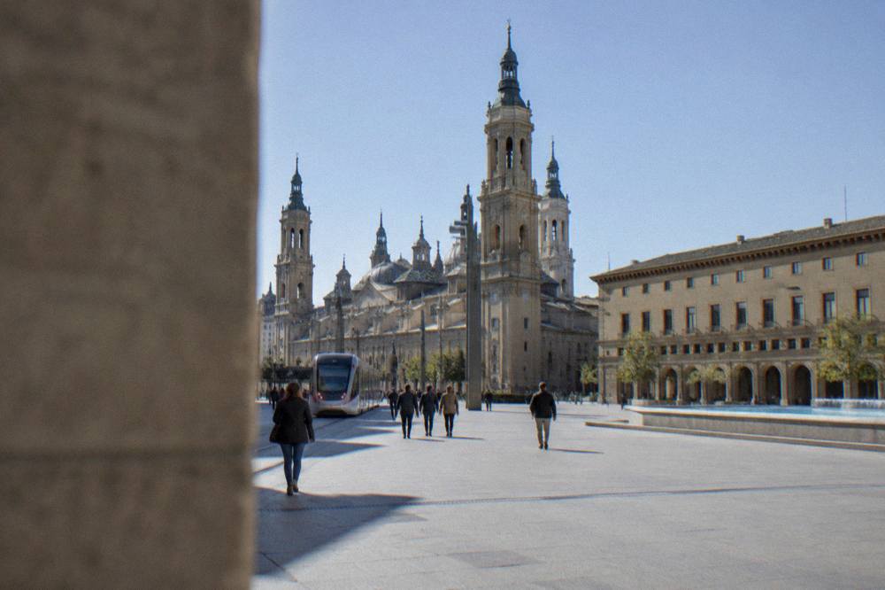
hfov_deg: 41.9
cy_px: 295
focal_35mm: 47
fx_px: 1155
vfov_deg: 28.6
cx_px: 442
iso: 500
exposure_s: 1/640
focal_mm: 47
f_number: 7.1
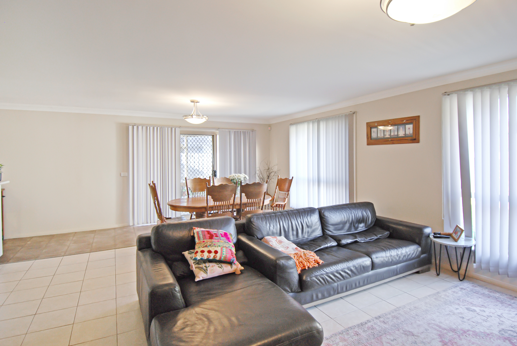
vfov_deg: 67.5
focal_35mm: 18
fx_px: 259
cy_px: 173
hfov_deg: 89.9
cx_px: 258
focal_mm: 12
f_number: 4
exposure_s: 1/30
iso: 400
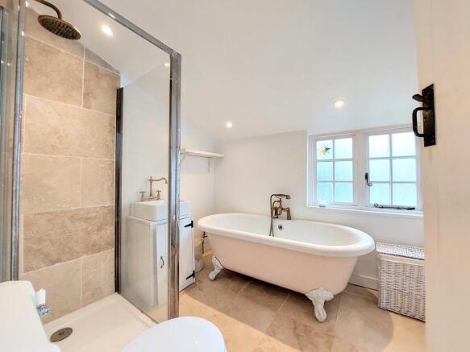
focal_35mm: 13
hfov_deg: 106.2
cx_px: 235
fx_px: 176
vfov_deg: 89.9
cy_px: 176
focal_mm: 1.74
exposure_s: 1/50
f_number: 2.2
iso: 80
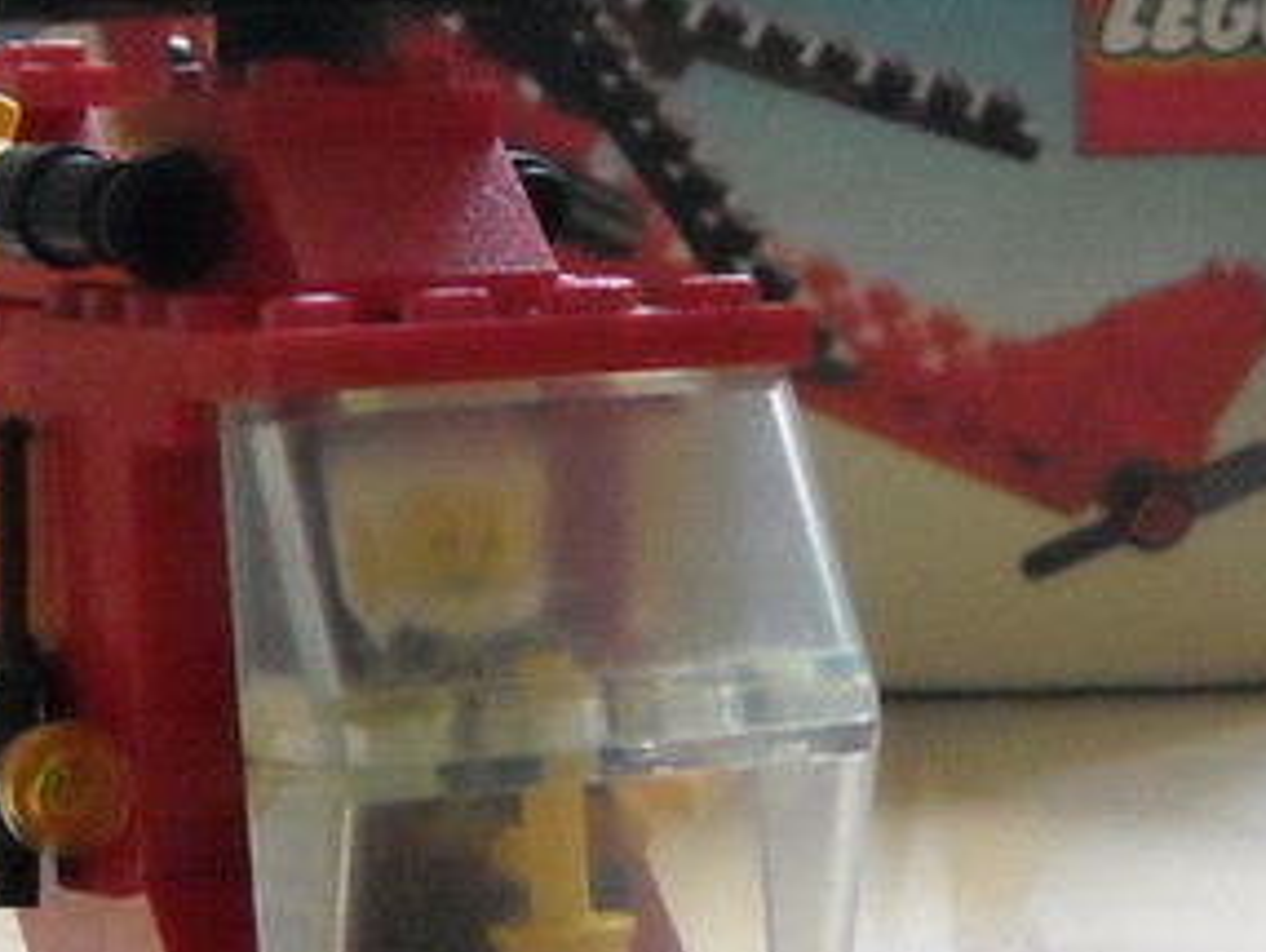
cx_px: 438
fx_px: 4026
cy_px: 782
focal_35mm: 110
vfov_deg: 13.4
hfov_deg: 17.8
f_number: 2.8
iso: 590
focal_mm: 5.7
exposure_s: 1/135
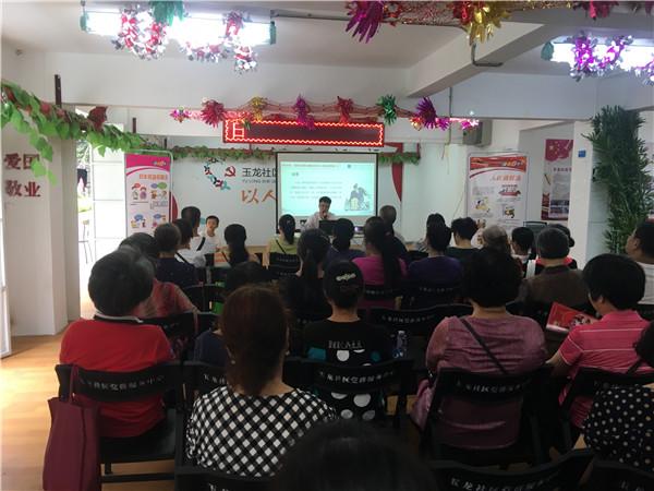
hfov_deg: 61.7
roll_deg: -0.7
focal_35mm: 29
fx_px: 548
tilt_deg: -7.0
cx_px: 327
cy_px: 246
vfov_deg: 48.2
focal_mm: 4.15
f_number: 2.2
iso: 50
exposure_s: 1/33
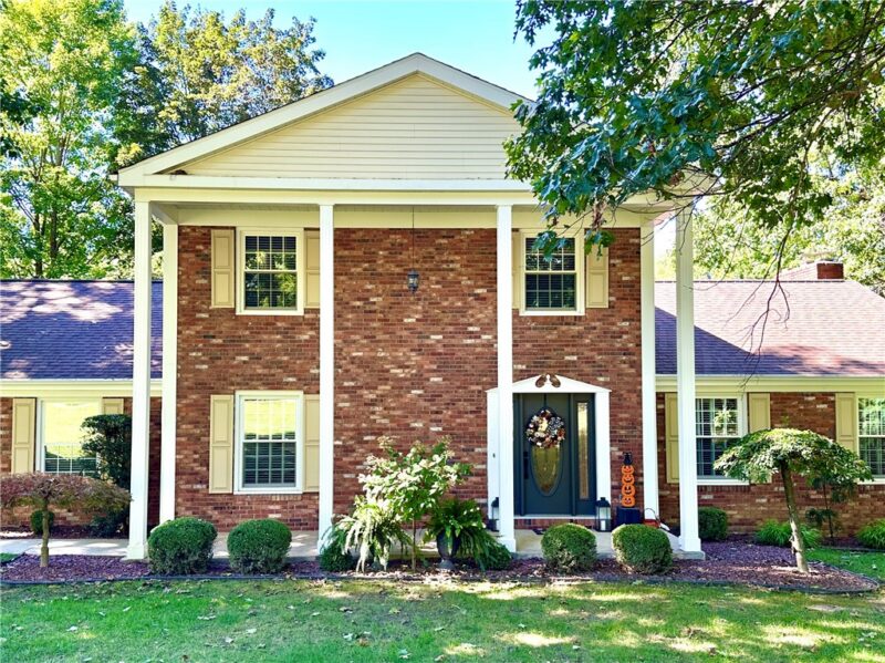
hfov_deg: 71.6
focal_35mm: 24
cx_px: 442
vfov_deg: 56.8
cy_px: 332
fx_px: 613
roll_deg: -0.3
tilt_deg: +3.2
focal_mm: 6.86
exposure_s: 1/201
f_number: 1.78
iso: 80
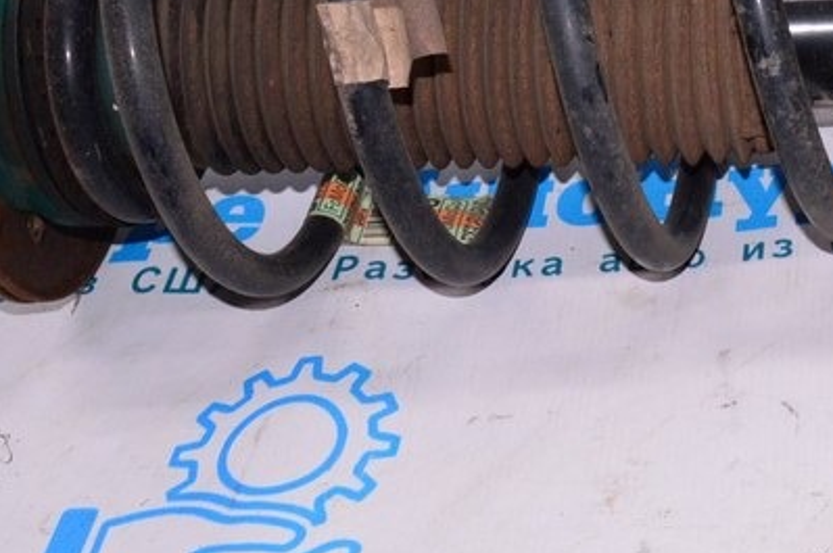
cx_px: 864
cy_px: 37
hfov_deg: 24.9
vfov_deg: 17.4
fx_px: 1779
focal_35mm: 77
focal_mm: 20
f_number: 8
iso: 1600
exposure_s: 1/200
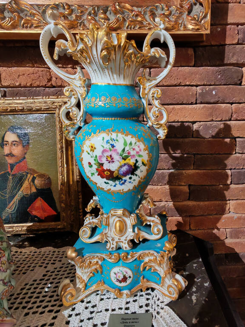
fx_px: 198
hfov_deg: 63.4
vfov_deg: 79.0
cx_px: 122
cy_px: 164
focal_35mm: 21
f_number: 2.2
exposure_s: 1/20
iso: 160
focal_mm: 1.96
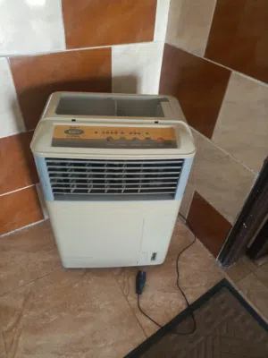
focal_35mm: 23
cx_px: 134
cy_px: 179
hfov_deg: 58.9
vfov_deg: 73.9
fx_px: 237
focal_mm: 5.25
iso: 2814
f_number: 1.75
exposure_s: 1/33.3
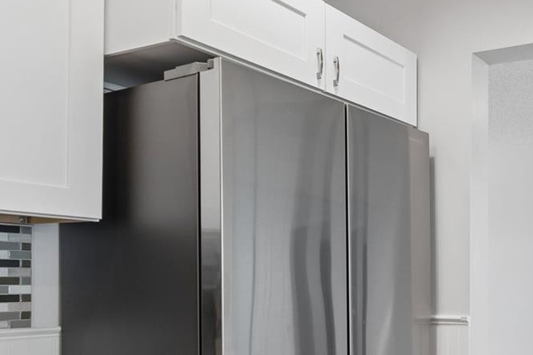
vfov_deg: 36.2
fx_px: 533
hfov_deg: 40.8
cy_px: 257
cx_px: 608
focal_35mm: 36
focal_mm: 10
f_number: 5.6
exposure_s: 1/10
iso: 100
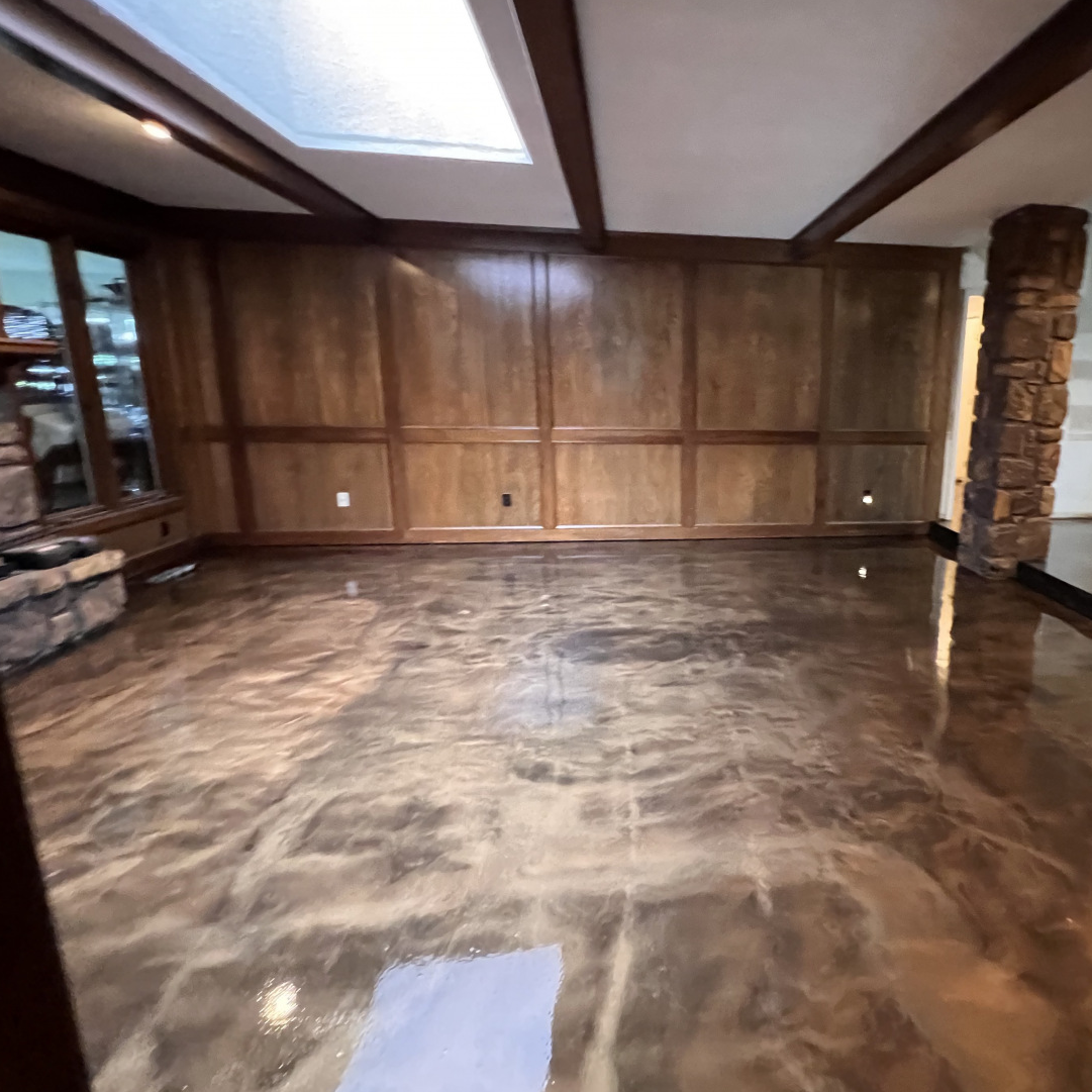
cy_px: 519
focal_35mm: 17
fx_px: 607
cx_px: 722
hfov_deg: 81.3
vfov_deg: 83.9
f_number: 1.8
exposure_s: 1/40
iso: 1000
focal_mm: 1.57
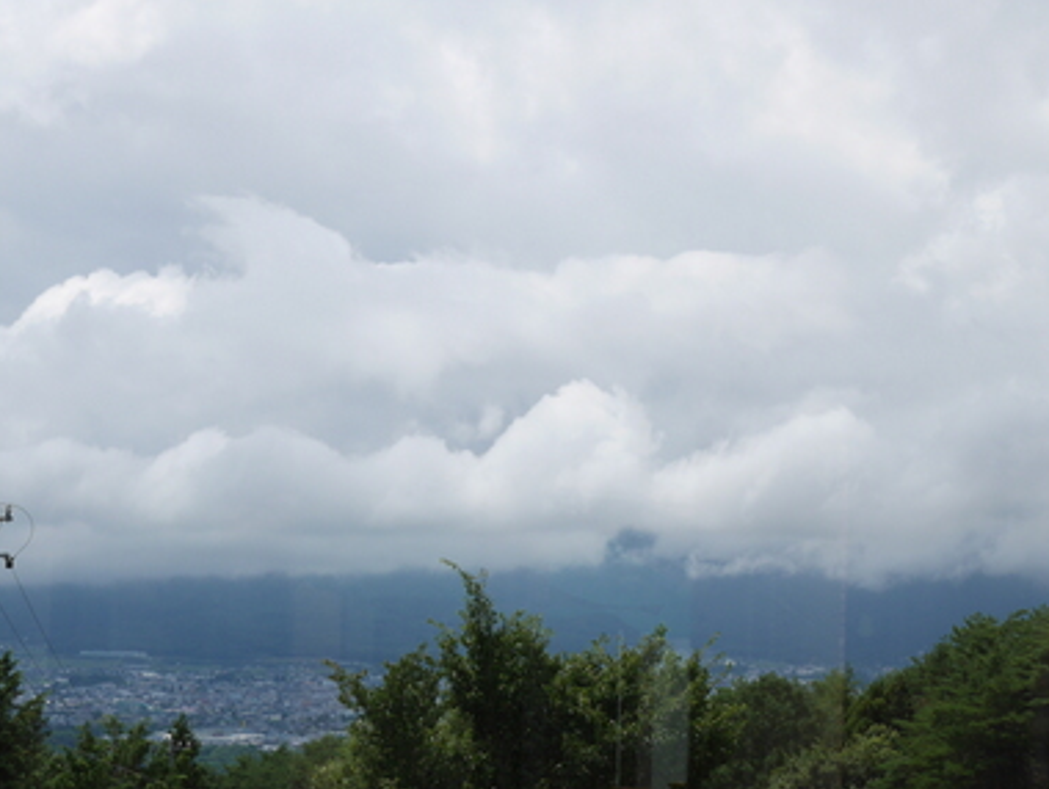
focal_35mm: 101
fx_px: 3065
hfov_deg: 19.4
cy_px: 520
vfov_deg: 14.7
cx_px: 483
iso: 200
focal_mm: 32
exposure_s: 1/400
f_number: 9
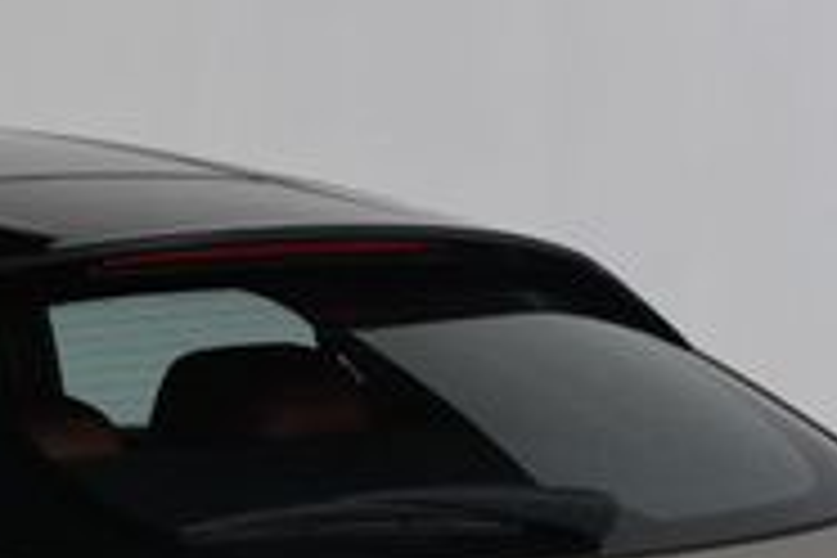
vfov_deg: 8.7
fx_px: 3603
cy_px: 814
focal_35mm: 155
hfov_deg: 12.8
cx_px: -292
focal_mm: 30
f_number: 10
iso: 100
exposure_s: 1/160
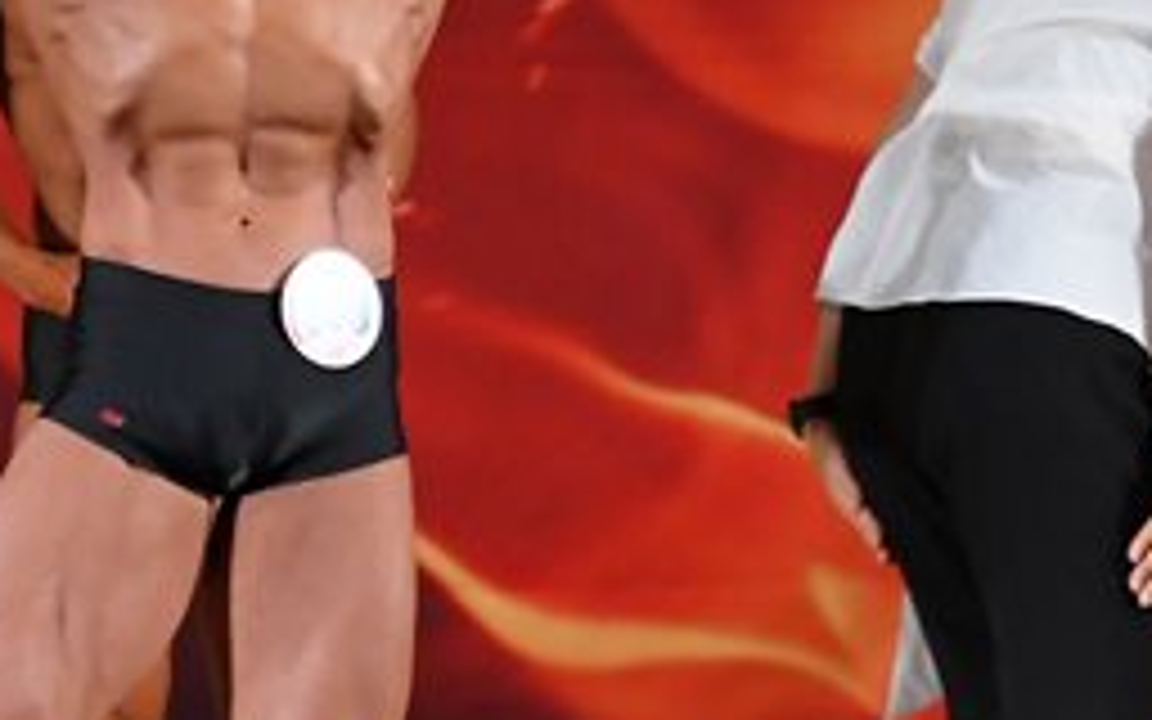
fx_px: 21004
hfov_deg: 3.1
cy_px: 288
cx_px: -511
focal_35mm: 669
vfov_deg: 2.0
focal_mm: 145
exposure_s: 1/400
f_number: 5.6
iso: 3200
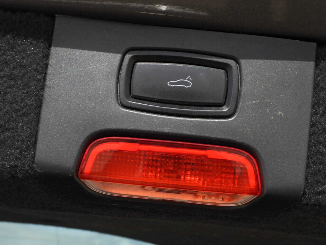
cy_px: 122
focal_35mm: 55
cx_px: 163
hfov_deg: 34.9
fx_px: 518
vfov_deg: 26.6
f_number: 3.5
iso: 100
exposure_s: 1/200
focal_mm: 9.8
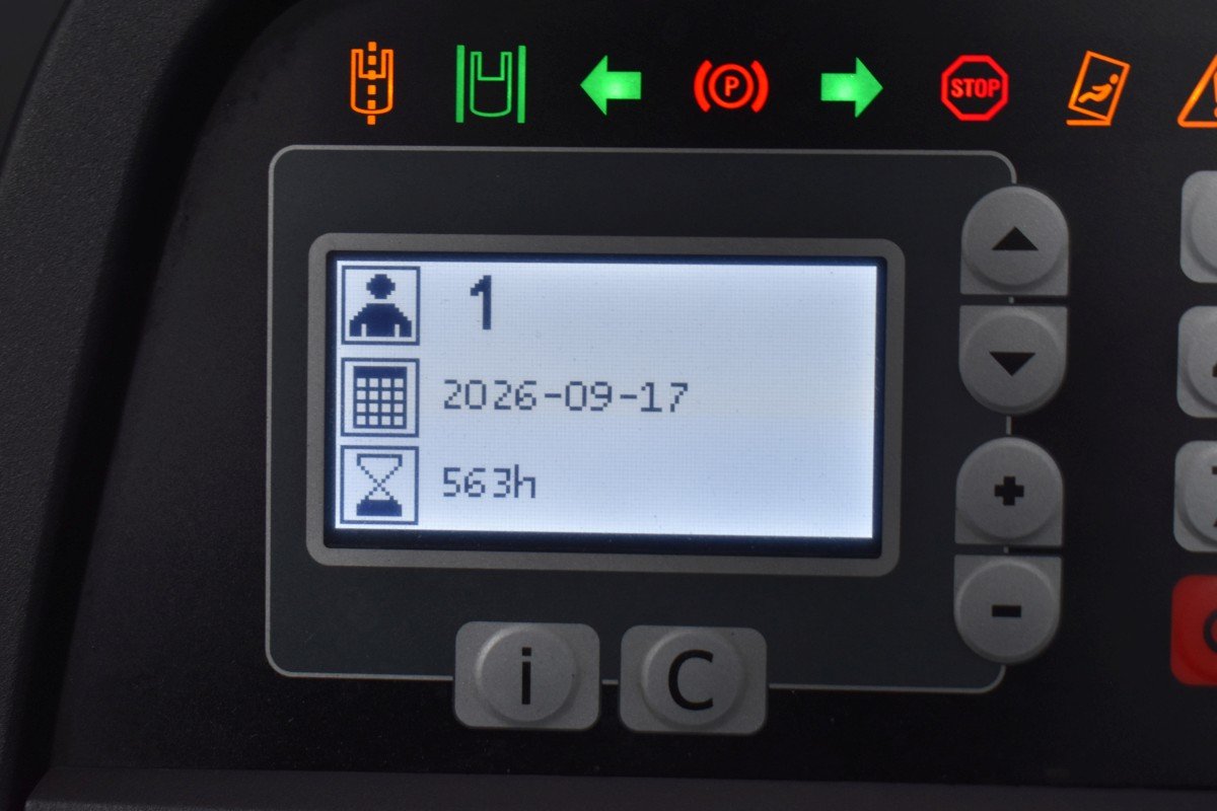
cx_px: 608
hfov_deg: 29.9
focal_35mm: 68
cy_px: 406
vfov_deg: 20.2
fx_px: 2282
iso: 500
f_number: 5
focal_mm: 45
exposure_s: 1/60
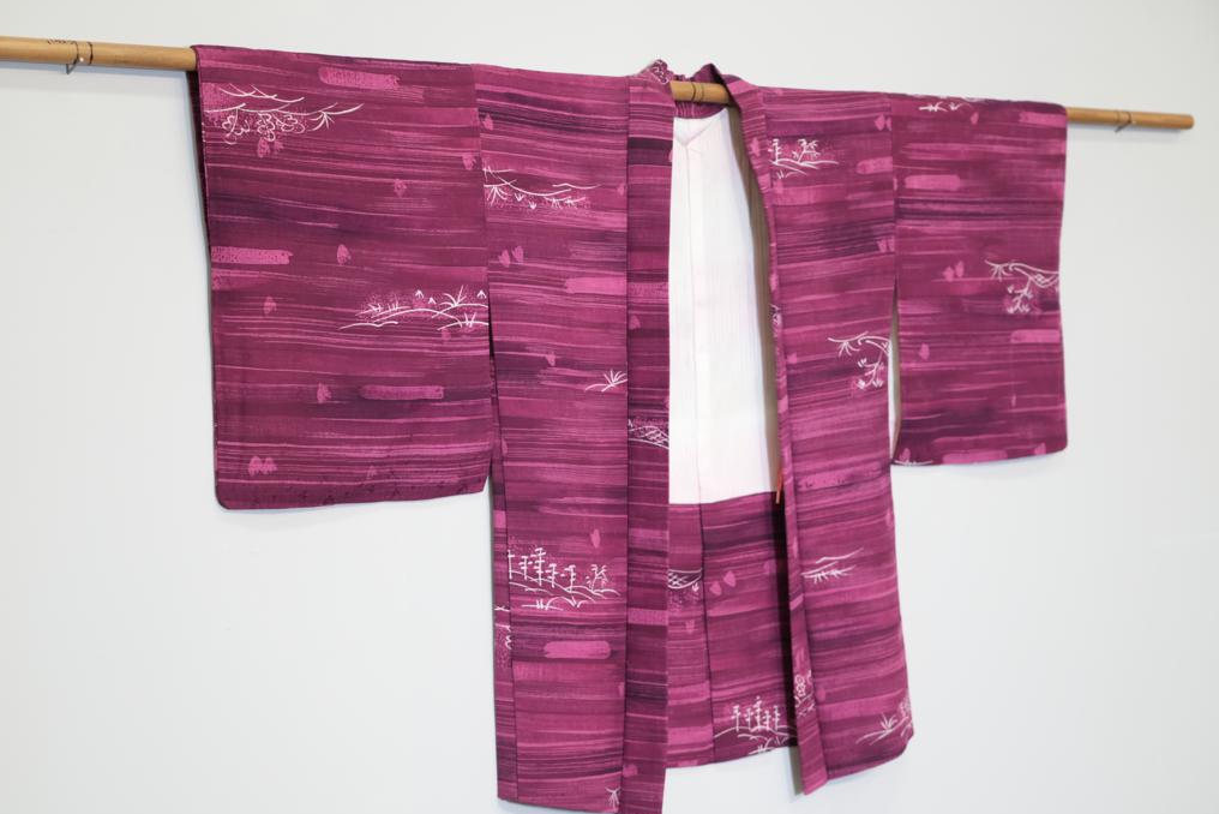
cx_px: 583
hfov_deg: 31.4
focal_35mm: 64
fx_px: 2168
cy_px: 430
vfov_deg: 21.3
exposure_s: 1/125
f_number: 4.5
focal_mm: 60
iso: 2000
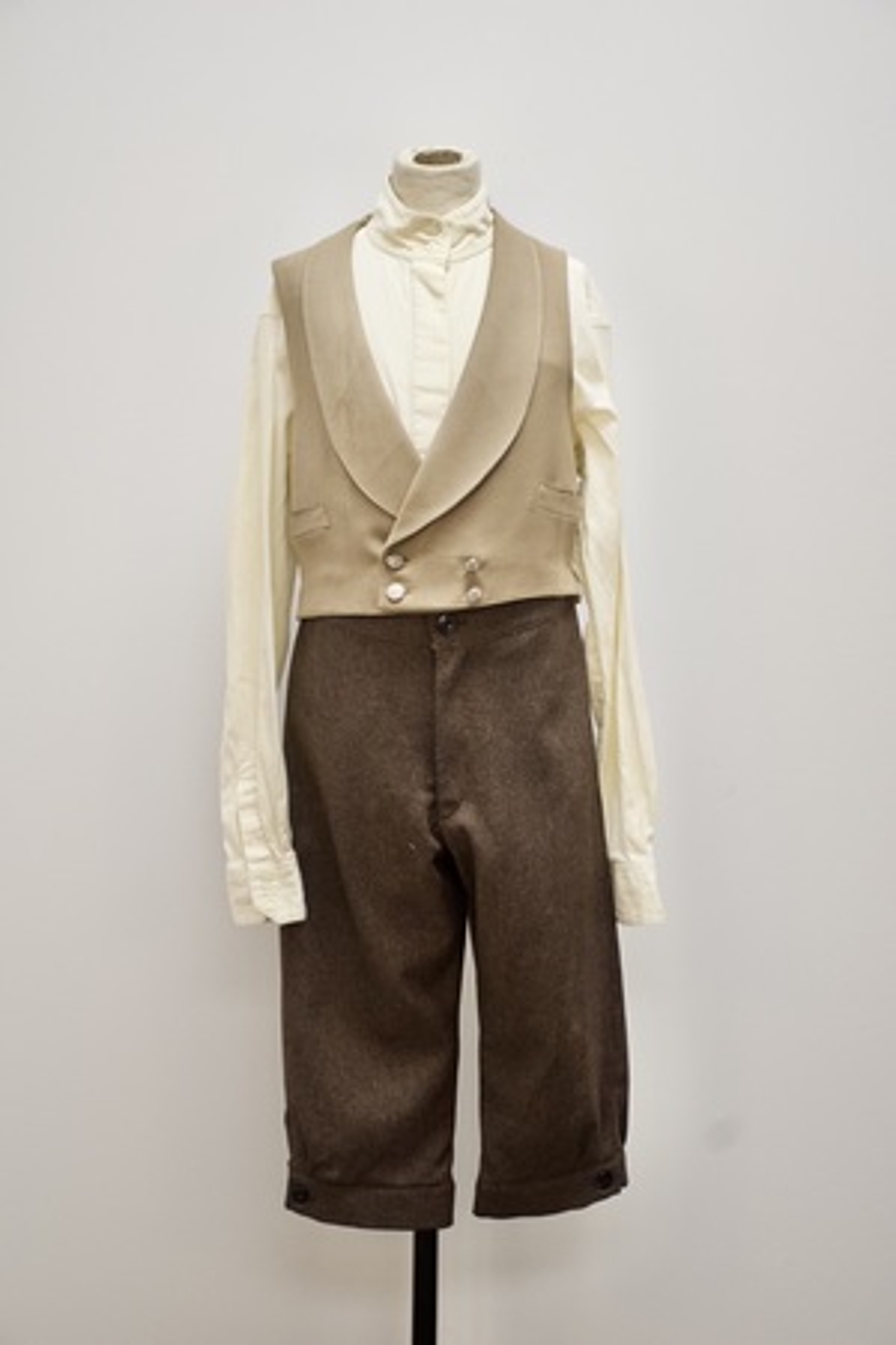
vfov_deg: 29.9
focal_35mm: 68
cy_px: 672
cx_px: 448
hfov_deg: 20.2
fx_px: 2520
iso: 1600
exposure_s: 1/125
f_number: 5.6
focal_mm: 45
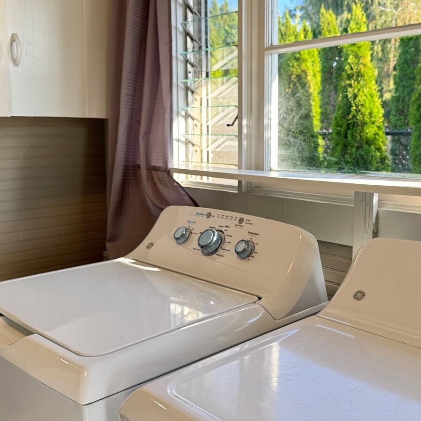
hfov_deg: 43.5
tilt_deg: -7.9
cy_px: 200
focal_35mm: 38
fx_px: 523
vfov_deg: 43.8
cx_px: 267
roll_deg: +0.0
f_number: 1.78
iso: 80
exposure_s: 1/234
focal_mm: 6.76
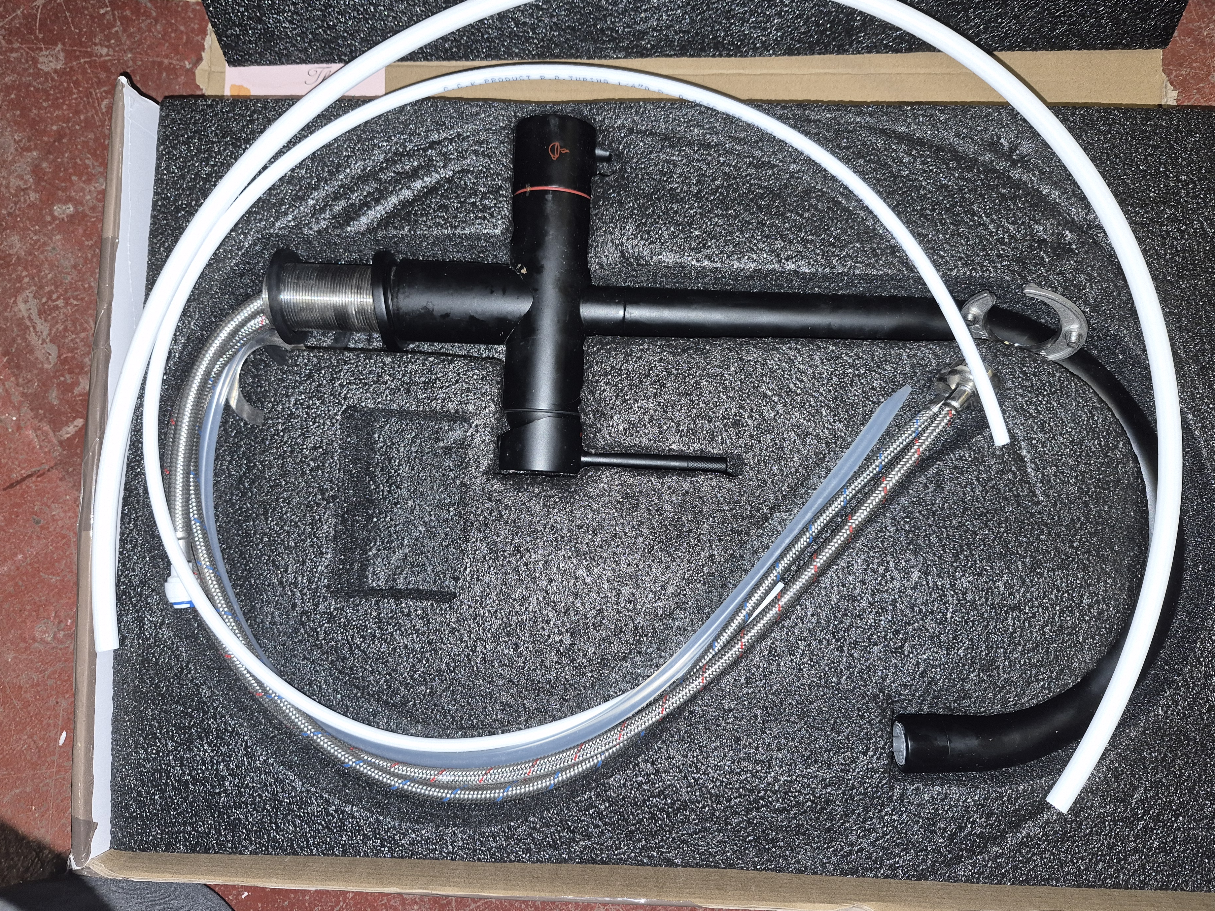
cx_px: 641
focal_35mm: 25
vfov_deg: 54.9
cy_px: 434
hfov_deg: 69.3
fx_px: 877
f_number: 1.8
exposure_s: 1/40
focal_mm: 5.4
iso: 100
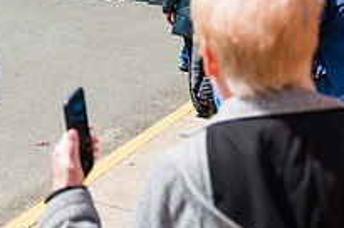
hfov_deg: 29.2
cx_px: 86
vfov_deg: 18.7
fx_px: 649
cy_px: -59
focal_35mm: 68
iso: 200
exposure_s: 1/3200
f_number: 4
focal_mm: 24
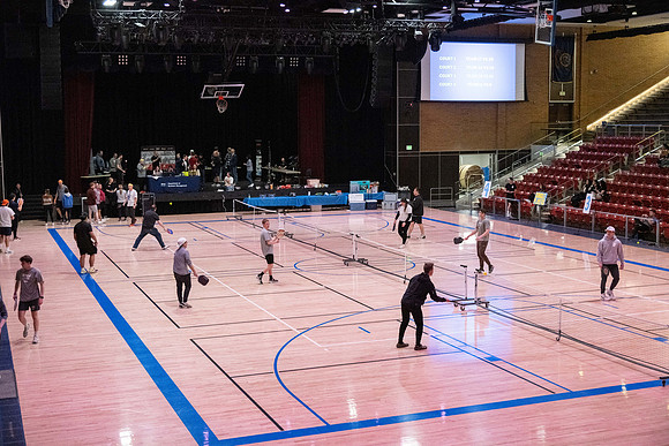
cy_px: 223
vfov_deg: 28.1
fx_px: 892
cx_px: 334
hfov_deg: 41.1
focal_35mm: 48
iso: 5000
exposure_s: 1/500
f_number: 4
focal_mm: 48
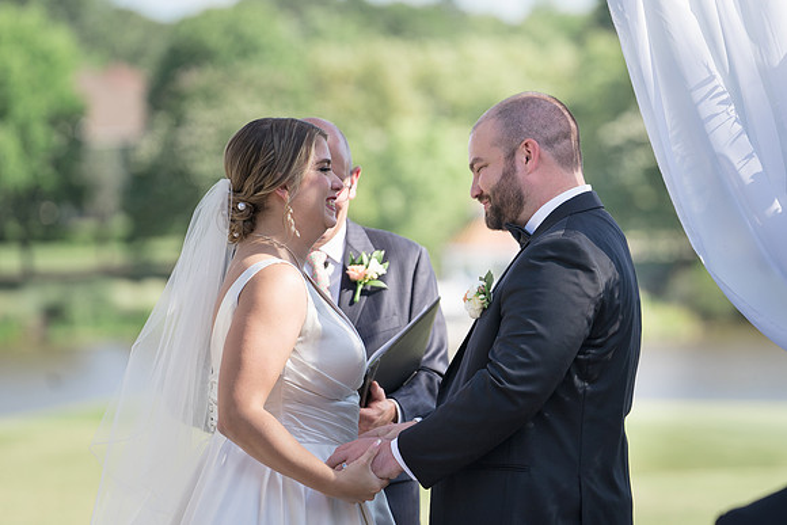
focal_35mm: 216
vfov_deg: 6.4
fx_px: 4722
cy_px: 261
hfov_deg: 9.5
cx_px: 392
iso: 100
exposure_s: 1/500
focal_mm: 200
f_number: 4
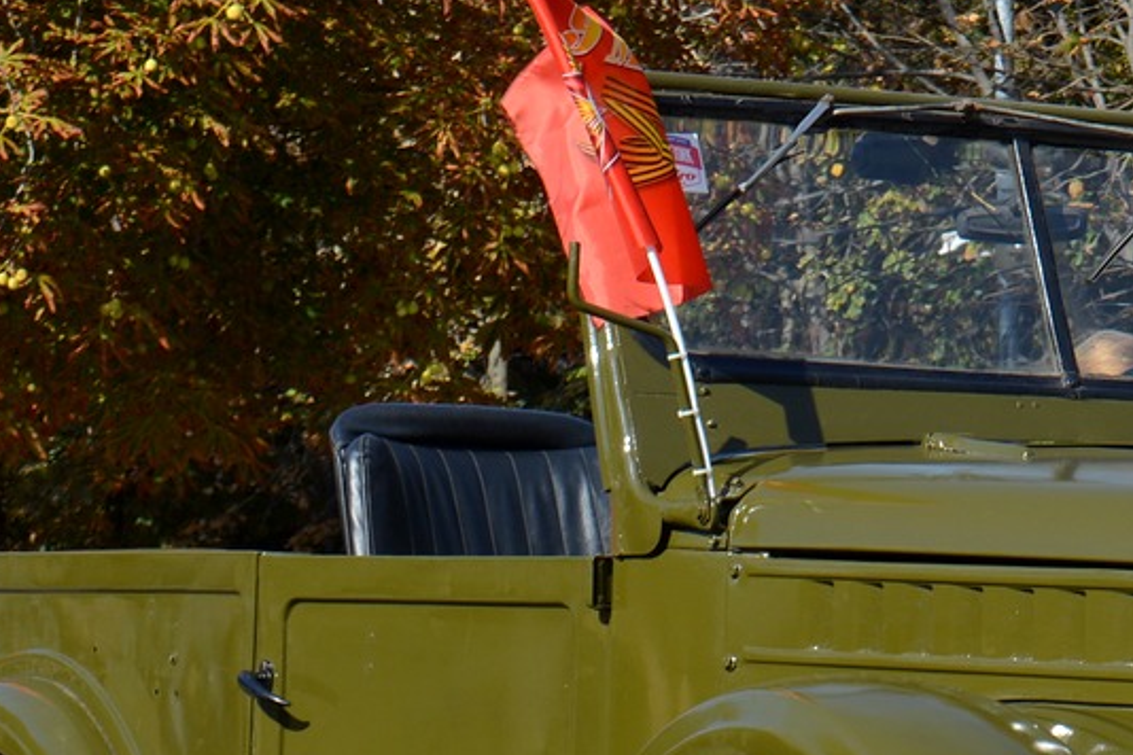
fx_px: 5035
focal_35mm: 160
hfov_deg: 12.7
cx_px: 1101
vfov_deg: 8.6
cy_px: 593
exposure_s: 1/250
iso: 110
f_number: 8
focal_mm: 38
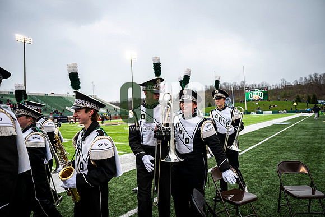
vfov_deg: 53.2
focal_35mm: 24
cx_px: 162
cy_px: 108
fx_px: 217
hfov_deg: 73.7
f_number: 2.8
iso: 100
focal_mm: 24
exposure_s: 1/500
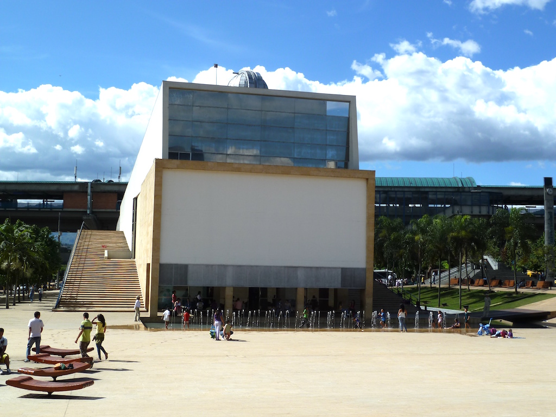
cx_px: 278
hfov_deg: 42.9
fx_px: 707
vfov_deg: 32.9
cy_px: 208
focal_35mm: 44
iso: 80
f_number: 5.6
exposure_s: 1/400
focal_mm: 7.3
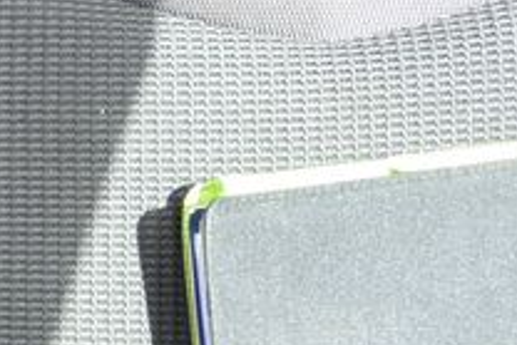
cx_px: -477
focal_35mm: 133
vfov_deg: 9.9
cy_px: 589
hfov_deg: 13.5
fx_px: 1911
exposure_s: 1/250
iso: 200
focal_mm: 10
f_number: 4
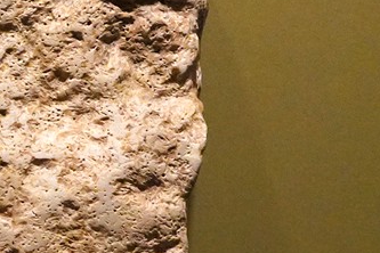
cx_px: -302
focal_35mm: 240
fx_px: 2533
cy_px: 444
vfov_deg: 5.6
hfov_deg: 8.3
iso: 10000
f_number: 9
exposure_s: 1/80
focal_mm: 40
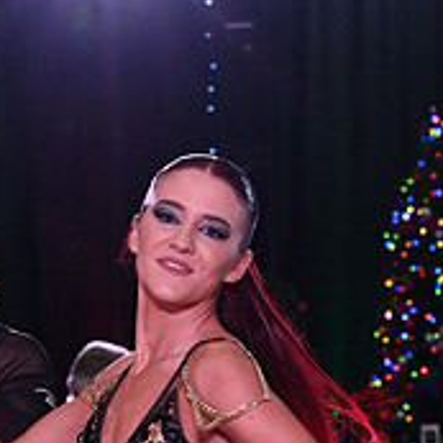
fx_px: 3837
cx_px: 9
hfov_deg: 6.6
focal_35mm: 265
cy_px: 653
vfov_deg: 6.5
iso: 5000
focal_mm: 93
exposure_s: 1/320
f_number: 8
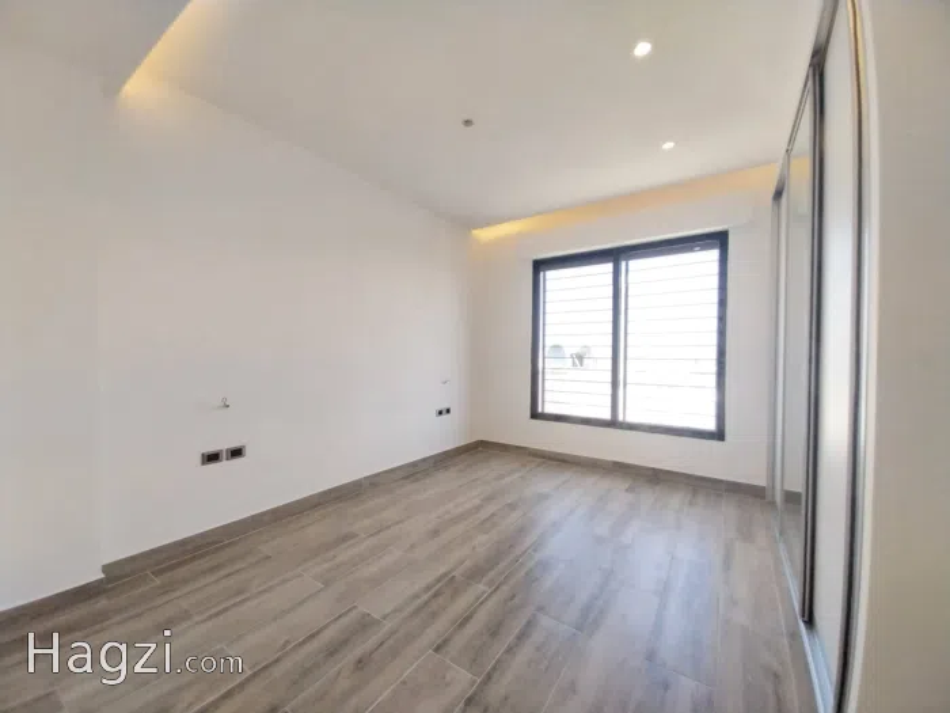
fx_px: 357
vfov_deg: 89.9
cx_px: 475
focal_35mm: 13
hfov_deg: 106.2
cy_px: 356
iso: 100
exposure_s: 1/100
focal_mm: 1.3
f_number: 2.2
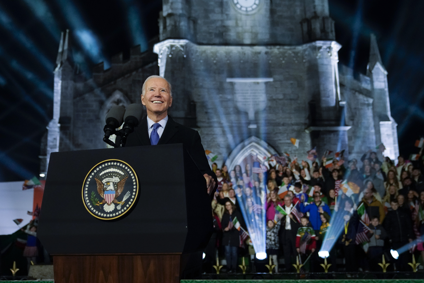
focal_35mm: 38
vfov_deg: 35.1
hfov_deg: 50.7
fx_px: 448
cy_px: 144
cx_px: 209
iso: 6400
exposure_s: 1/400
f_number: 2.8
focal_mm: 37
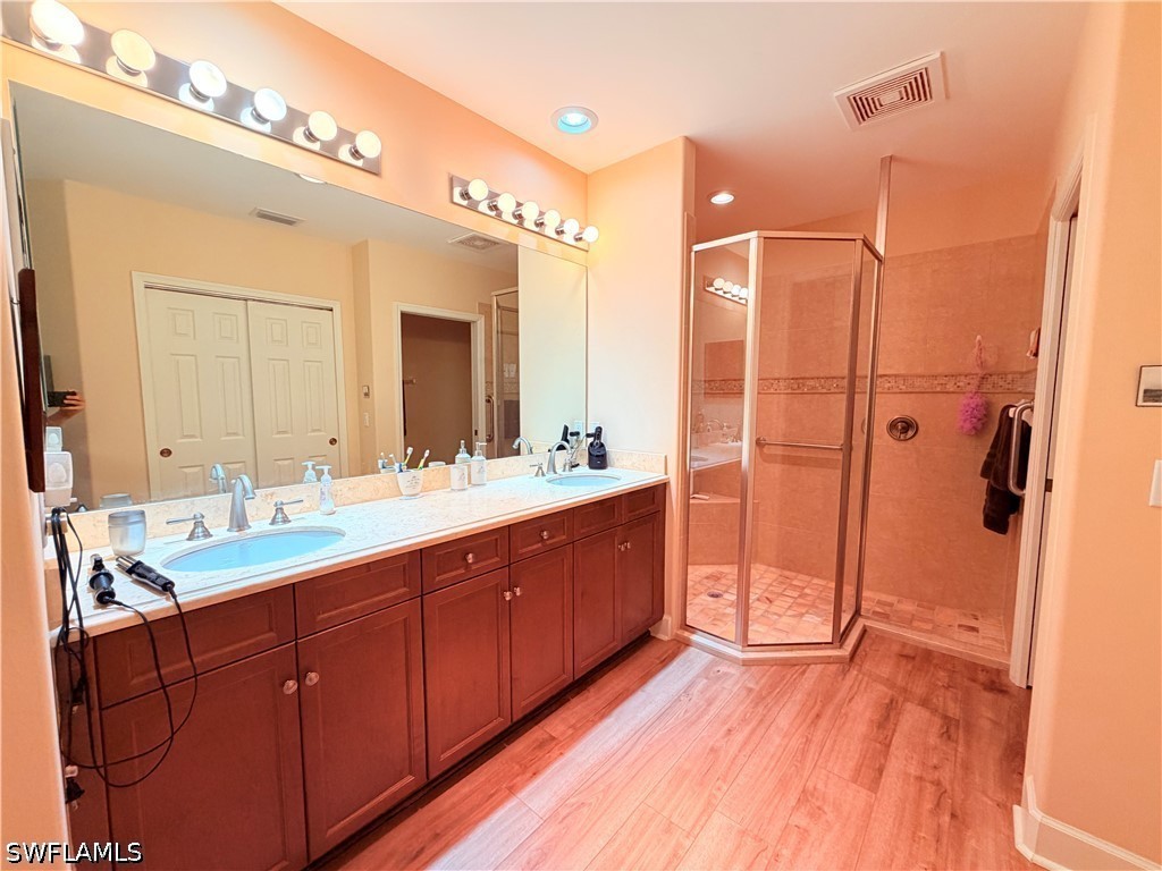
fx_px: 470
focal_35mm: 14
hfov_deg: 102.1
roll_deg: +1.1
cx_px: 581
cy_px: 436
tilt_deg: -3.3
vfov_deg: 85.7
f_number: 2.2
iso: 160
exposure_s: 1/120
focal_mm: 2.22
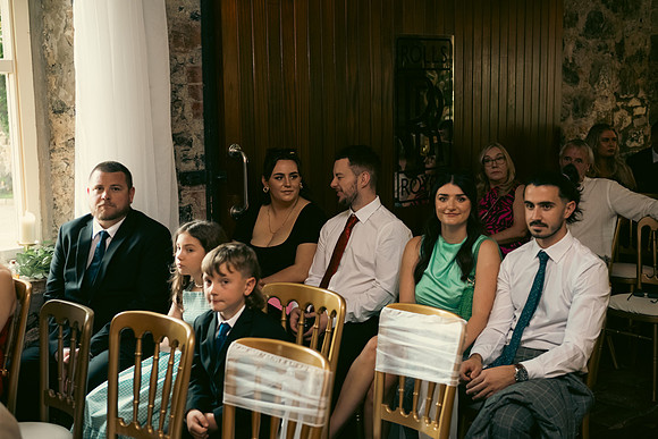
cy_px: 220
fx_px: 951
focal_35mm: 52
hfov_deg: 38.2
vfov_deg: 26.0
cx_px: 329
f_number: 3.5
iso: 1250
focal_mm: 52
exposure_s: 1/160
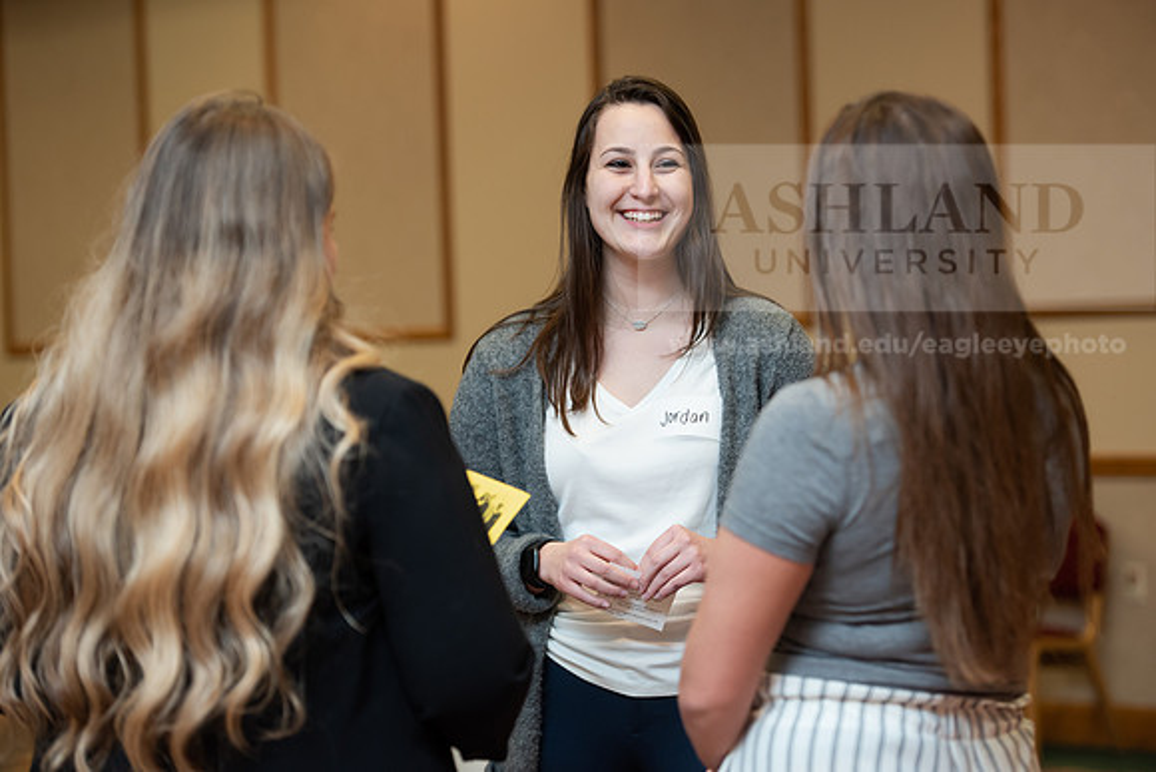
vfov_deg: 13.7
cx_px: 578
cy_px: 386
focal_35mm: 100
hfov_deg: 20.4
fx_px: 3212
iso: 1250
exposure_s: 1/200
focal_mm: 100
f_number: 3.5
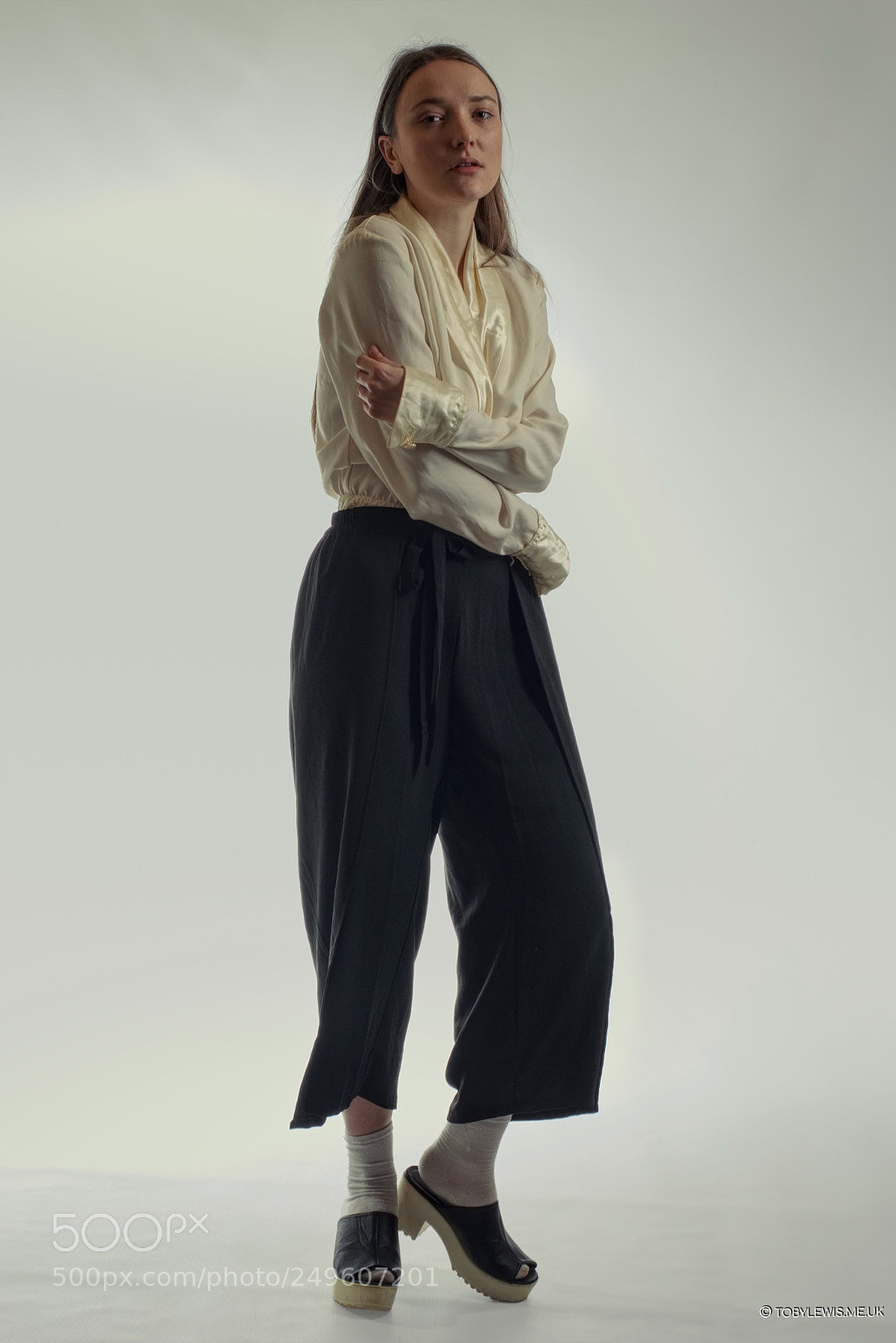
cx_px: 448
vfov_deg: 27.0
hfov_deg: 18.2
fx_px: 2797
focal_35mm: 75
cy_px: 672
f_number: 11
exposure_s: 1/125
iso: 100
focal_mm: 50
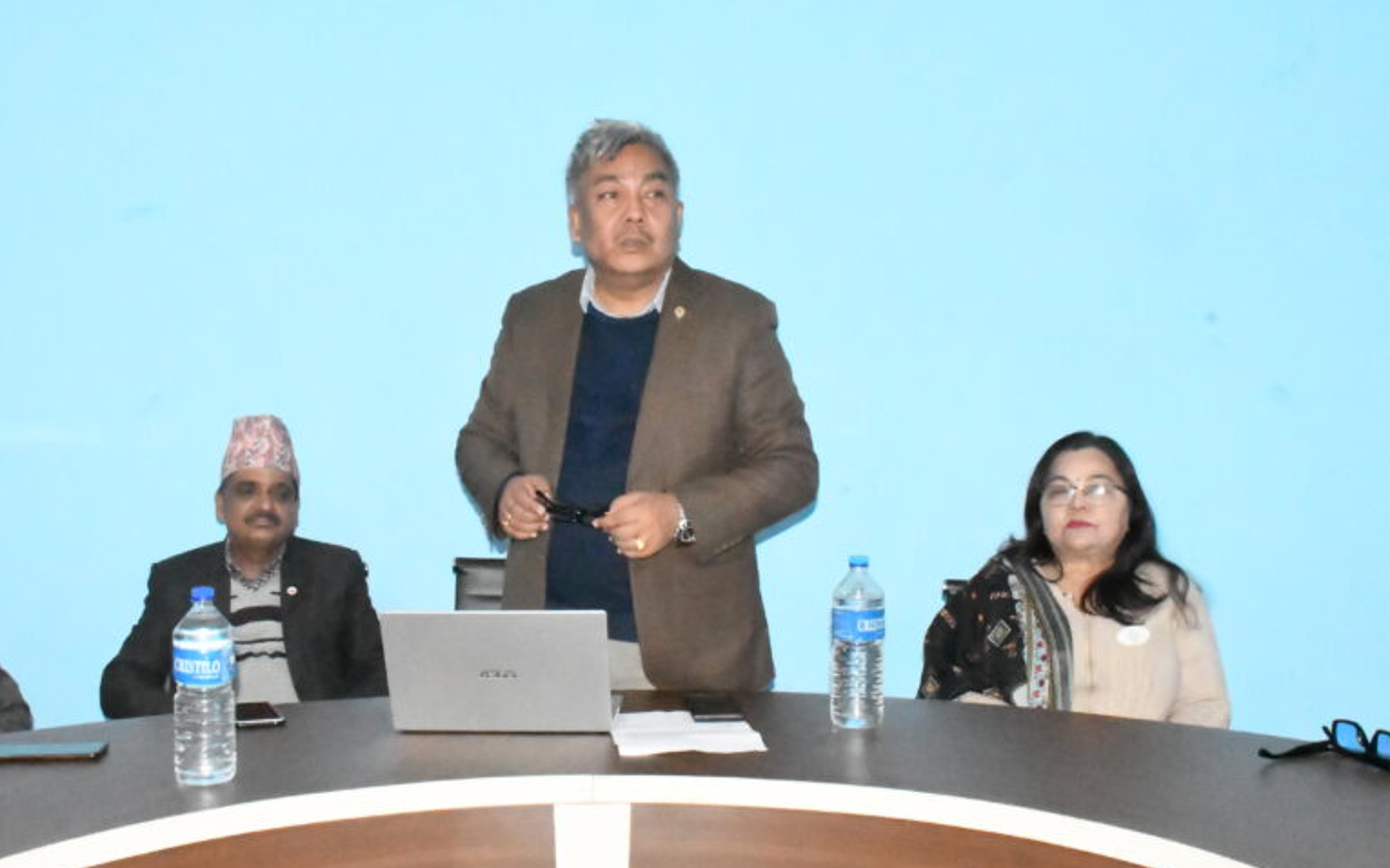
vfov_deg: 28.6
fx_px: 1705
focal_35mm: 45
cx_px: 696
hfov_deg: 44.4
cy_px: 439
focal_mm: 22
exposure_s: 1/250
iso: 51200
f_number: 3.5
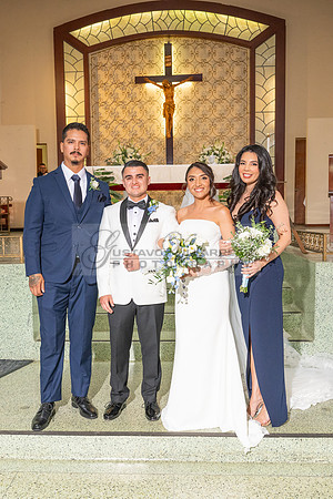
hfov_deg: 35.4
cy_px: 250
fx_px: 520
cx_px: 140
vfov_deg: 51.3
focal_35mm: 38
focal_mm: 25
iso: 800
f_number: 4
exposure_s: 1/200
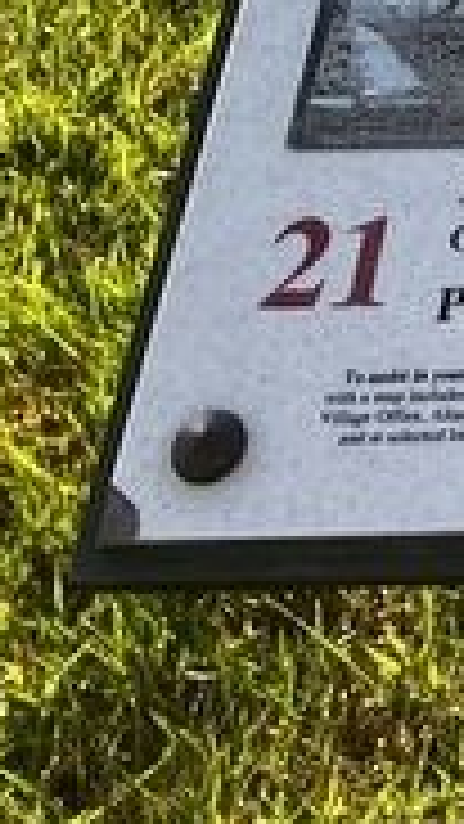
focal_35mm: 133
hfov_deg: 8.1
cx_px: 1293
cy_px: -892
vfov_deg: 13.5
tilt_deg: -10.5
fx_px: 2908
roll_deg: +2.0
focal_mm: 3.99
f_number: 1.8
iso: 32
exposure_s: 1/600
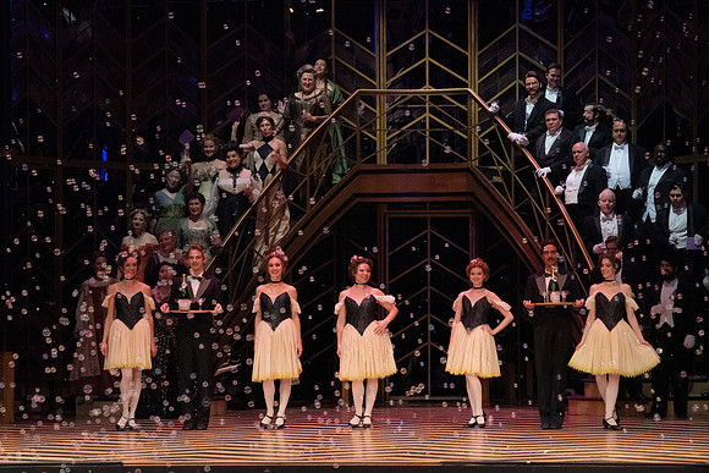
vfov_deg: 10.2
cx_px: 354
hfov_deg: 15.3
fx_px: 2640
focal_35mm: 134
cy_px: 236
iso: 12800
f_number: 16
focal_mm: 134
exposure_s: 1/400
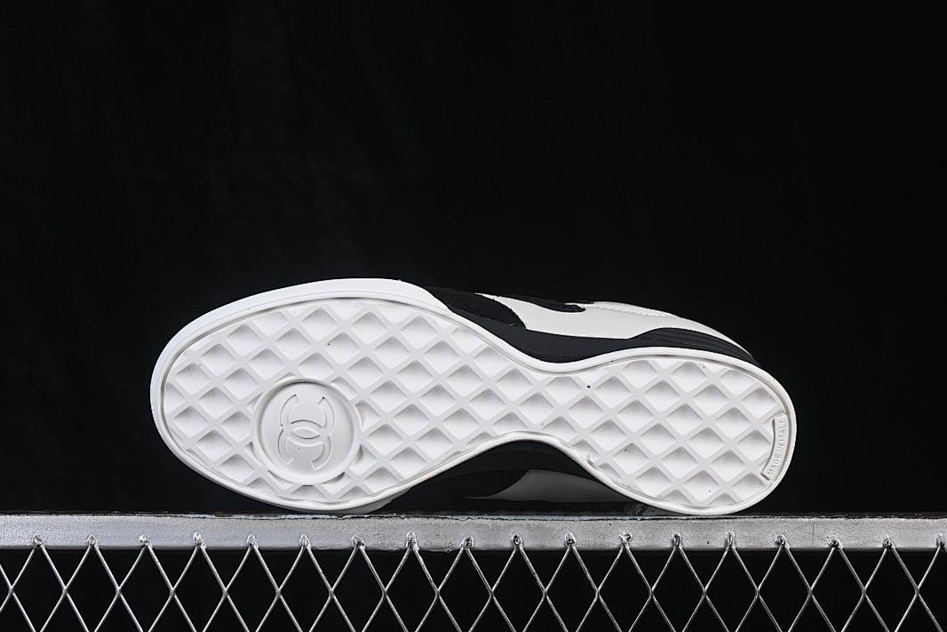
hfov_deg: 26.6
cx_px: 474
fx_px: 1999
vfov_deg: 18.0
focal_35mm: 76
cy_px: 313
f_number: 8
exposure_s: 1/80
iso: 160
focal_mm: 50
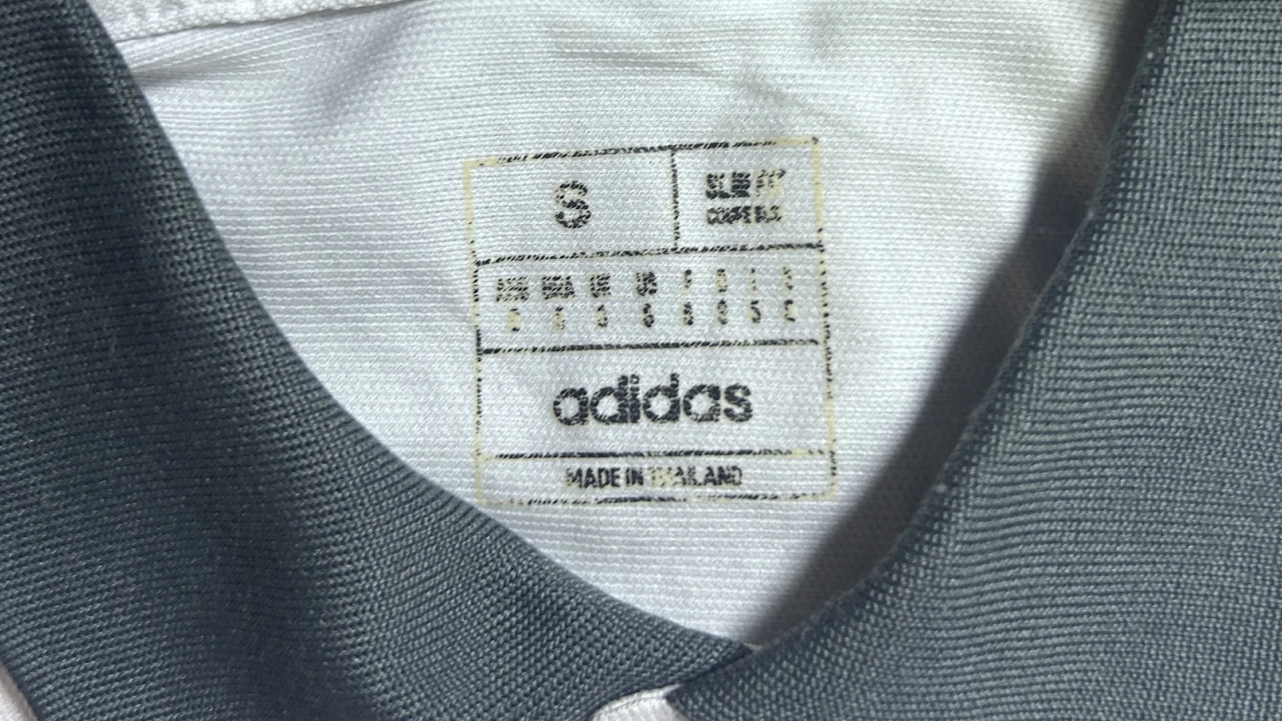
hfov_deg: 52.8
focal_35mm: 38
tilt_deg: -57.2
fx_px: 1292
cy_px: 142
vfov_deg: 30.4
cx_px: 643
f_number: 1.5
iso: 125
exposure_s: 1/50
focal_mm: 5.7
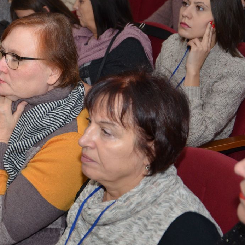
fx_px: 865
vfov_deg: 16.1
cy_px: 93
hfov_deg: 15.9
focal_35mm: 108
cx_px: 11
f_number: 4.8
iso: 800
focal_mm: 42
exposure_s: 1/250
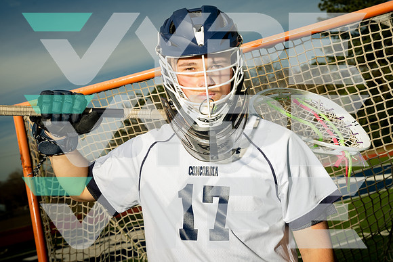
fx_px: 601
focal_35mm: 55
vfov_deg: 24.6
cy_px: 131
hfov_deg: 36.2
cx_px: 196
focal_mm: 55
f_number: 8
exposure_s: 1/250
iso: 250
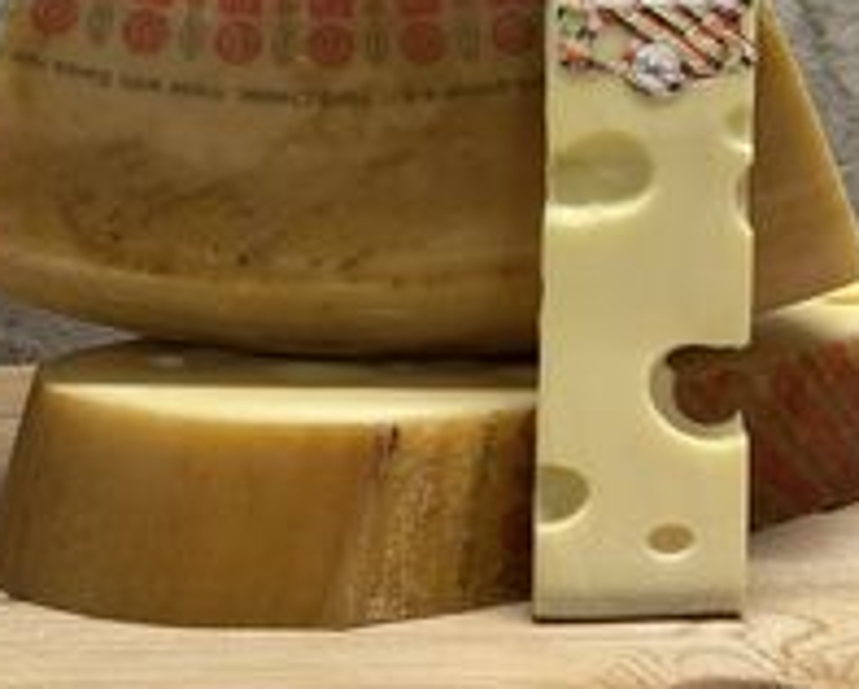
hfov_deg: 20.1
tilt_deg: +1.4
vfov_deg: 15.7
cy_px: -113
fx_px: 2418
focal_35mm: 95
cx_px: 453
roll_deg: +0.0
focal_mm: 6.86
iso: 125
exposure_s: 1/50
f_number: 1.78
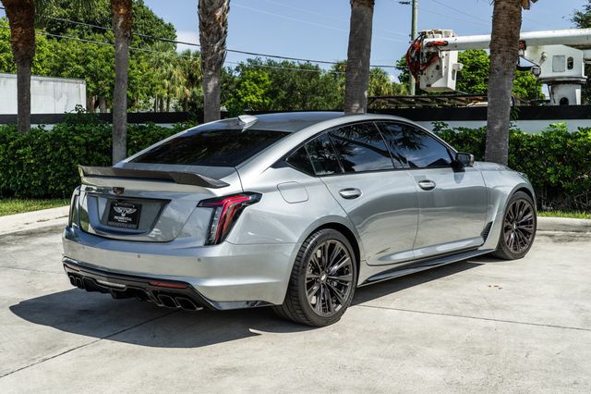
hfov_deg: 42.8
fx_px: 753
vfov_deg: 29.3
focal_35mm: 46
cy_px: 197
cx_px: 304
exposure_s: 1/125
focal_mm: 40
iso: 160
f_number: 8
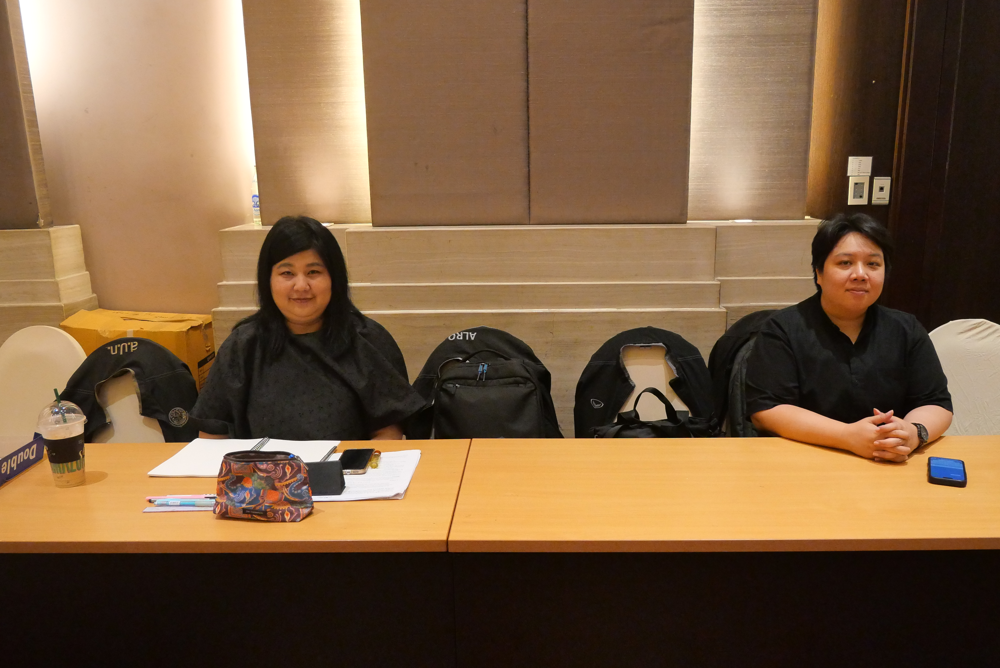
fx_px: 750
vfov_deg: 47.9
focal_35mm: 27
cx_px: 535
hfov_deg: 67.3
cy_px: 363
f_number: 4
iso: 3200
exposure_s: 1/125
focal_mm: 12
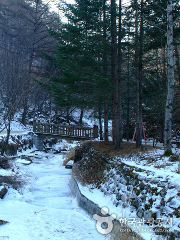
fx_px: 312
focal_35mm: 45
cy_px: 117
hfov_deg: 29.7
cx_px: -6
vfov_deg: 42.1
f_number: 6.7
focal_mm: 20
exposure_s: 1/90
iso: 400
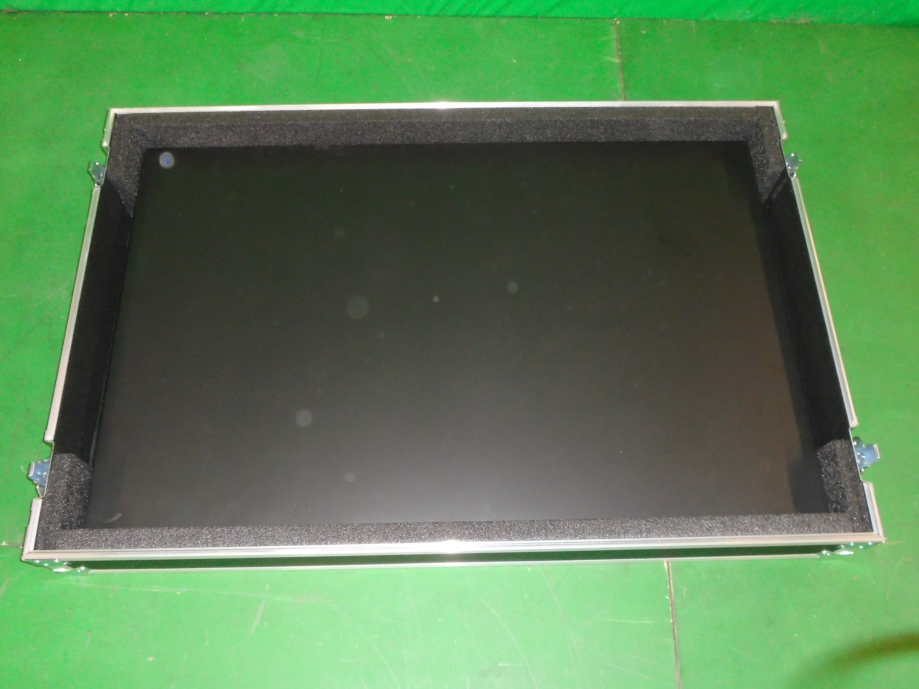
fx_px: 823
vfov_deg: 45.4
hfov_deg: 58.4
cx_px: 460
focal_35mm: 31
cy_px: 344
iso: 500
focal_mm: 5.5
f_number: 3.5
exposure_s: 1/40
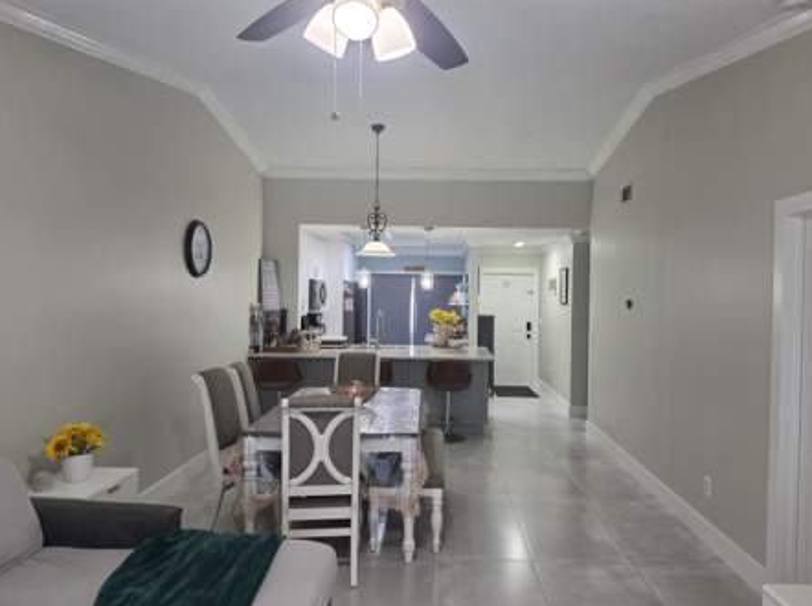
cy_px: 295
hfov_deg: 69.4
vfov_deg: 54.7
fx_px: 585
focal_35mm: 25
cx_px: 424
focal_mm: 6.5
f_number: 1.4
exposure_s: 1/120
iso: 160
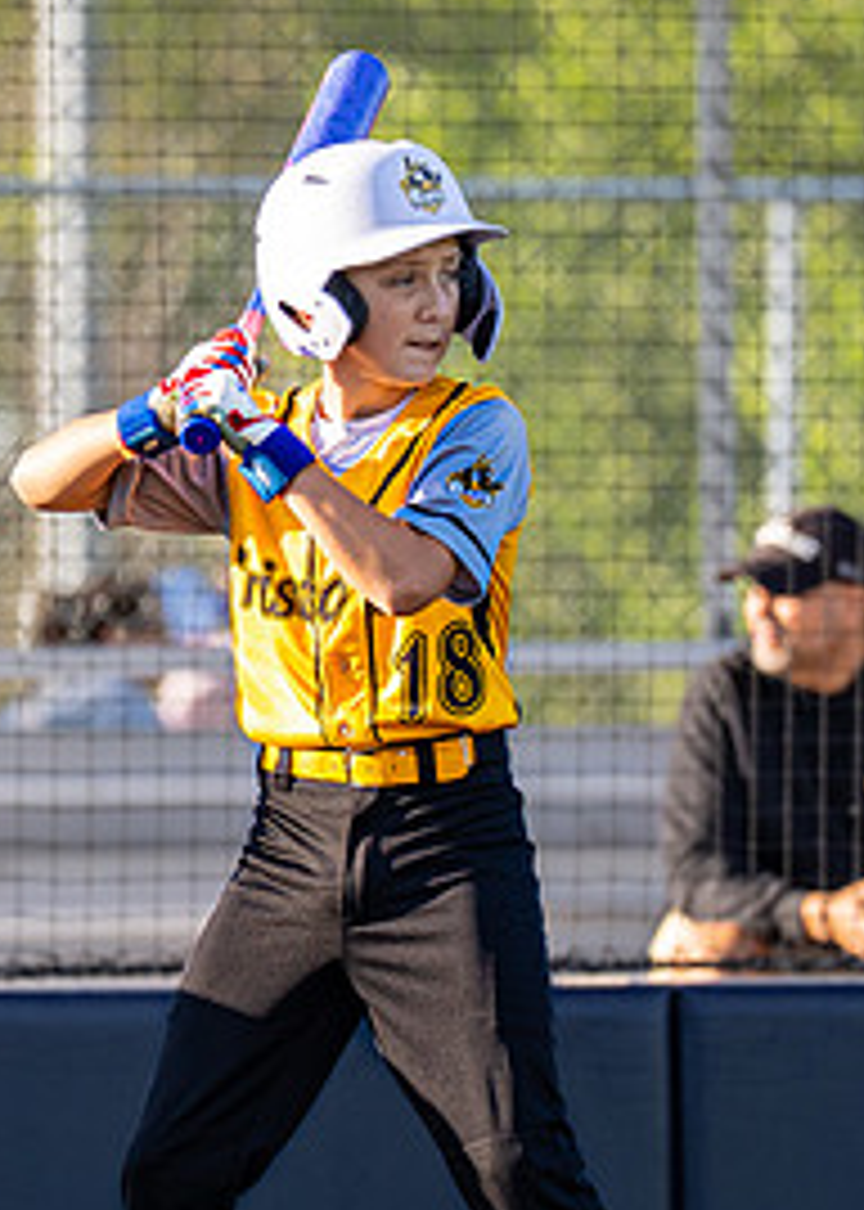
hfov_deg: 1.8
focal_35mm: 784
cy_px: 668
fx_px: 26947
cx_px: 309
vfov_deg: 2.6
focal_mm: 200
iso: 250
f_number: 2.8
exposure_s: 1/1600
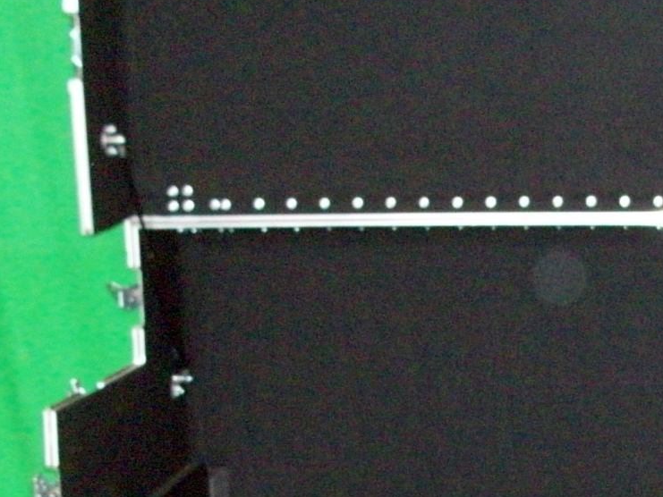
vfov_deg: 15.5
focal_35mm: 94
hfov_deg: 20.1
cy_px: 488
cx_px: 700
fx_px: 1801
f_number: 2.8
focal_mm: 5.7
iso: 320
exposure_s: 1/60
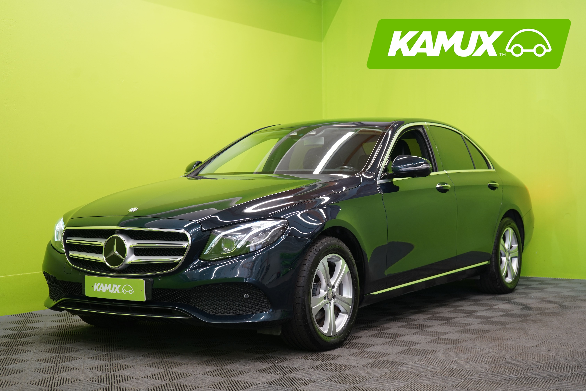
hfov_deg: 36.9
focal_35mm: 54
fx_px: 879
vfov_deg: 25.1
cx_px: 293
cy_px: 196
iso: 400
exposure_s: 1/30
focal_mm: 54
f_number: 5
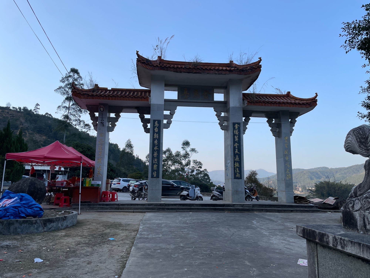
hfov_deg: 67.3
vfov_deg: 53.1
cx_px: 185
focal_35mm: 26
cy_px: 139
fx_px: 278
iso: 50
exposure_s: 1/1795
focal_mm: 4.2
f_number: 1.6
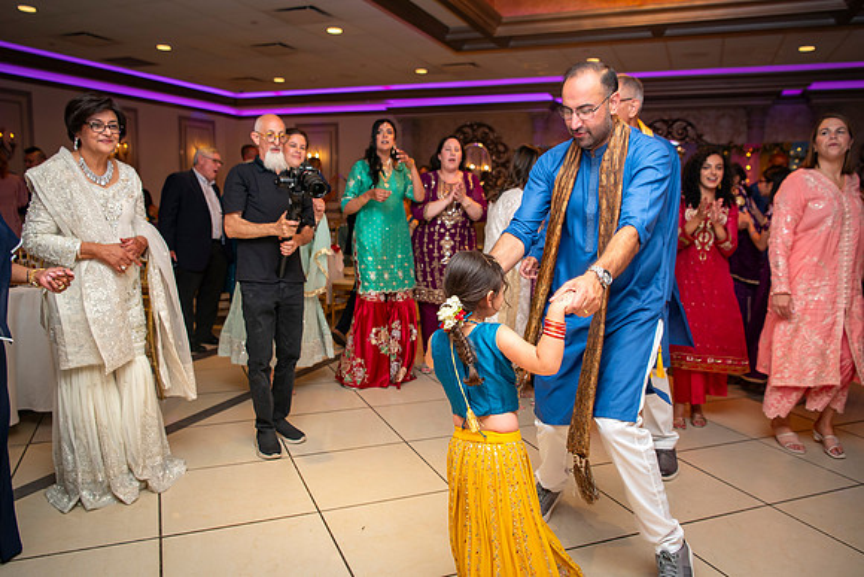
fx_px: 647
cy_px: 282
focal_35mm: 27
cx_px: 425
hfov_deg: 67.4
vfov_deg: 48.0
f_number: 2.8
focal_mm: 24
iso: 800
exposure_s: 1/160
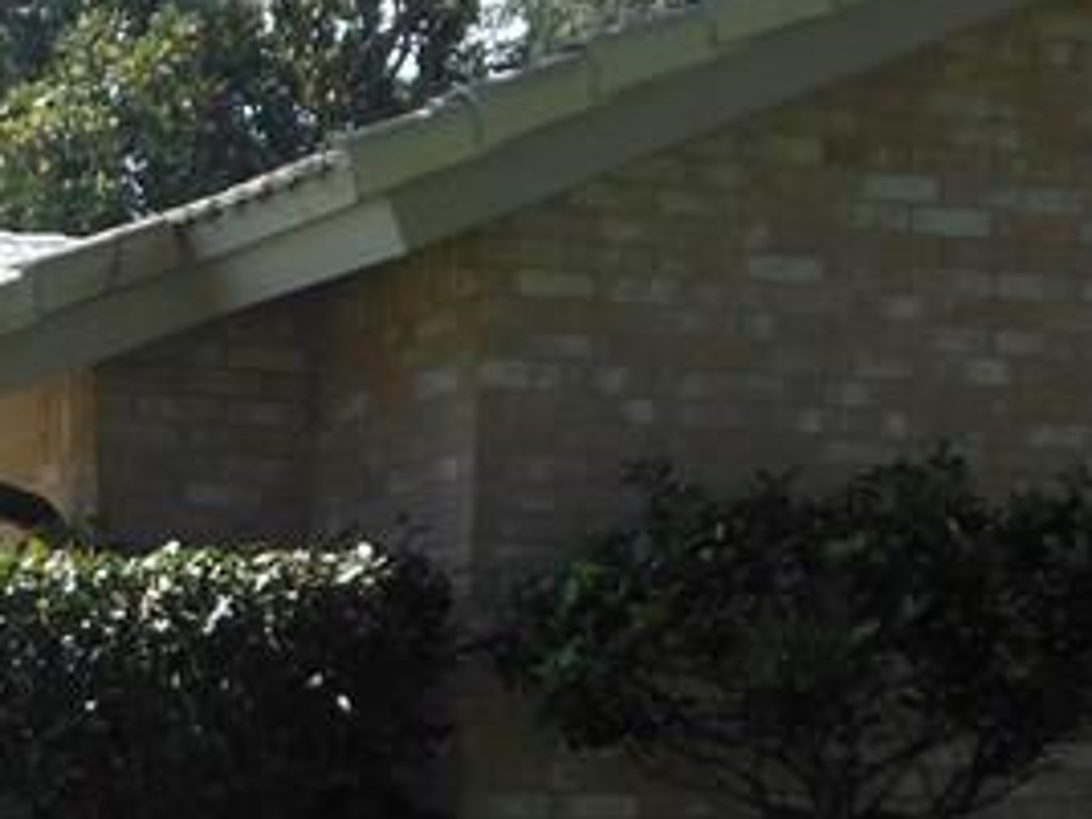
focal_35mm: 111
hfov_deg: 16.9
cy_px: 758
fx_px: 3502
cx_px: -228
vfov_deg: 13.2
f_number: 3.3
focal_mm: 5.2
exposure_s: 1/500
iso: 80
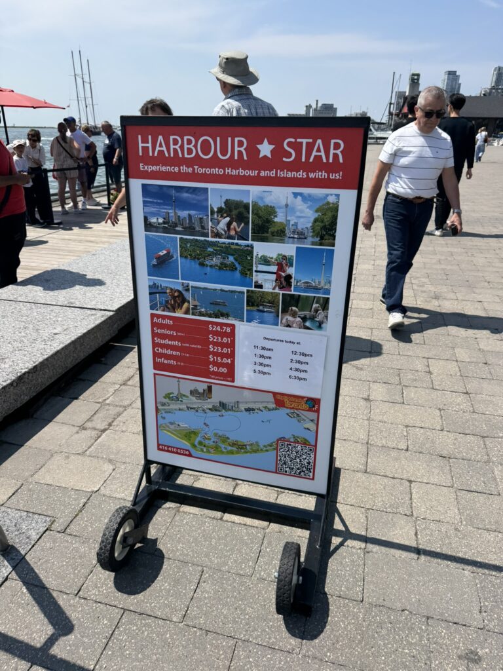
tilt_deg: -24.4
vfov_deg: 71.6
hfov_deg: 56.8
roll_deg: -0.1
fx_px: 465
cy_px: 336
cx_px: 252
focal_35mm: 24
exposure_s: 1/5348
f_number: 1.78
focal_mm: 6.76
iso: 80
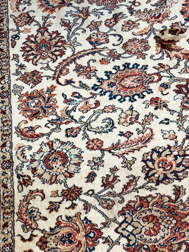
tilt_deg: -53.6
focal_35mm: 77
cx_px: 94
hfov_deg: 19.1
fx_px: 561
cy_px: 126
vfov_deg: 25.3
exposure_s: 1/34
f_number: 2.8
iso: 640
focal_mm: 9
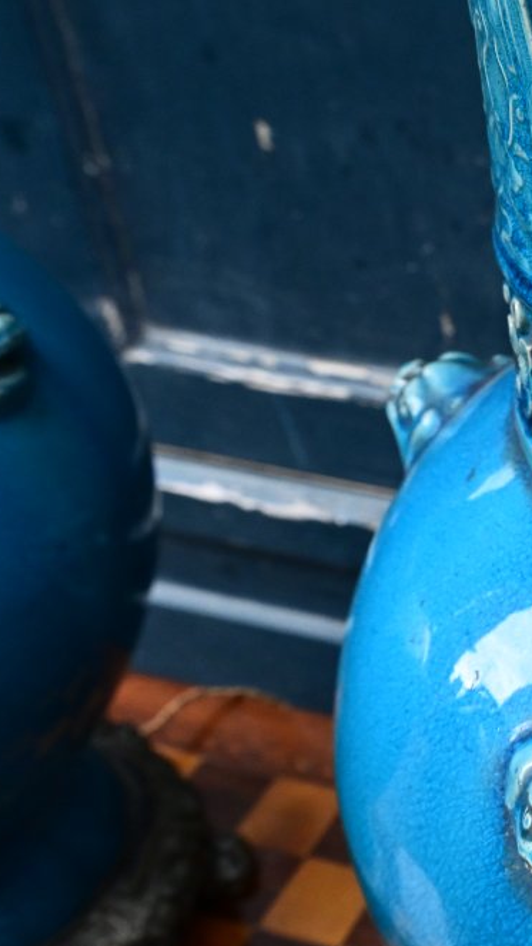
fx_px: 1391
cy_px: 499
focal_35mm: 55
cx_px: 789
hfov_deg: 19.1
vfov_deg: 37.5
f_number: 8
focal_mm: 19.5
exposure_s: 1/60
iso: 1600
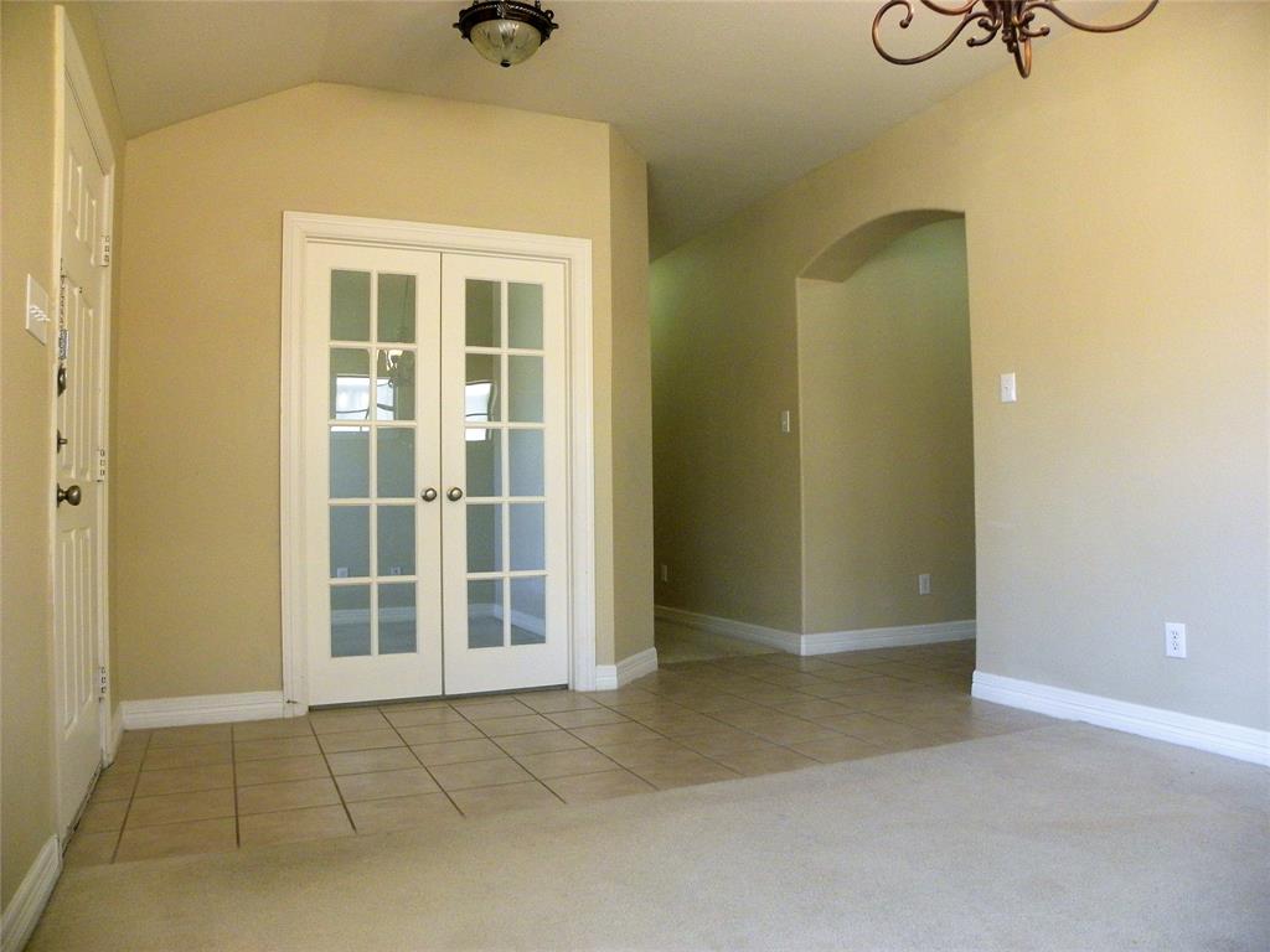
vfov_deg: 53.1
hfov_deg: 67.3
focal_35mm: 26
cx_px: 635
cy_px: 476
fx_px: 954
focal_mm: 4.6
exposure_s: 1/73
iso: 363
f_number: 2.8
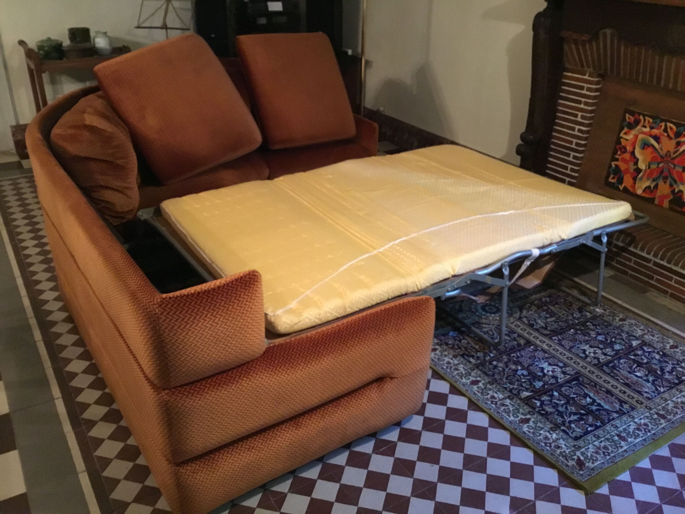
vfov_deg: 45.4
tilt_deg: -26.6
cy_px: 257
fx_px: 613
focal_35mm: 31
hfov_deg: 58.4
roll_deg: -2.4
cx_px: 342
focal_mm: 3.3
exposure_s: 1/17
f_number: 2.4
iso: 320
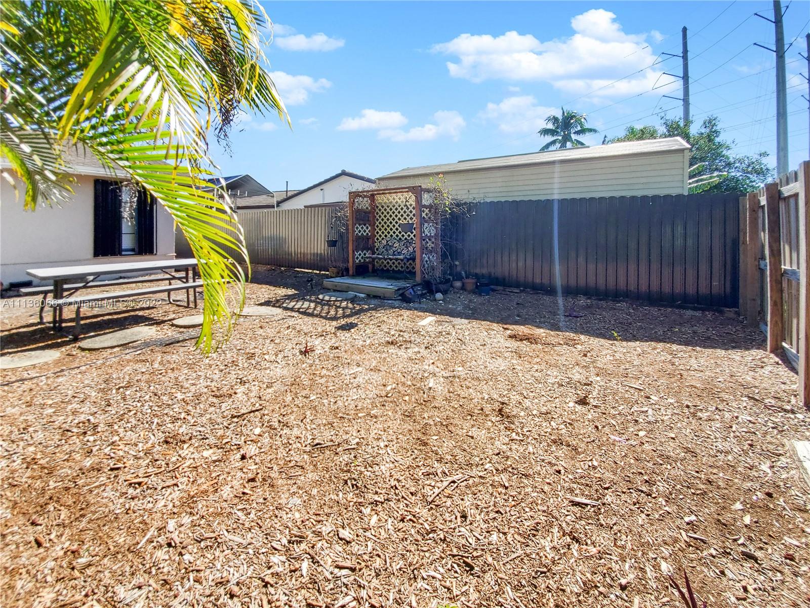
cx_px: 405
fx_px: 304
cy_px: 304
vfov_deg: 89.9
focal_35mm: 13
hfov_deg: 106.2
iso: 50
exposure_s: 1/852
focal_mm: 1.8
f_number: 2.2
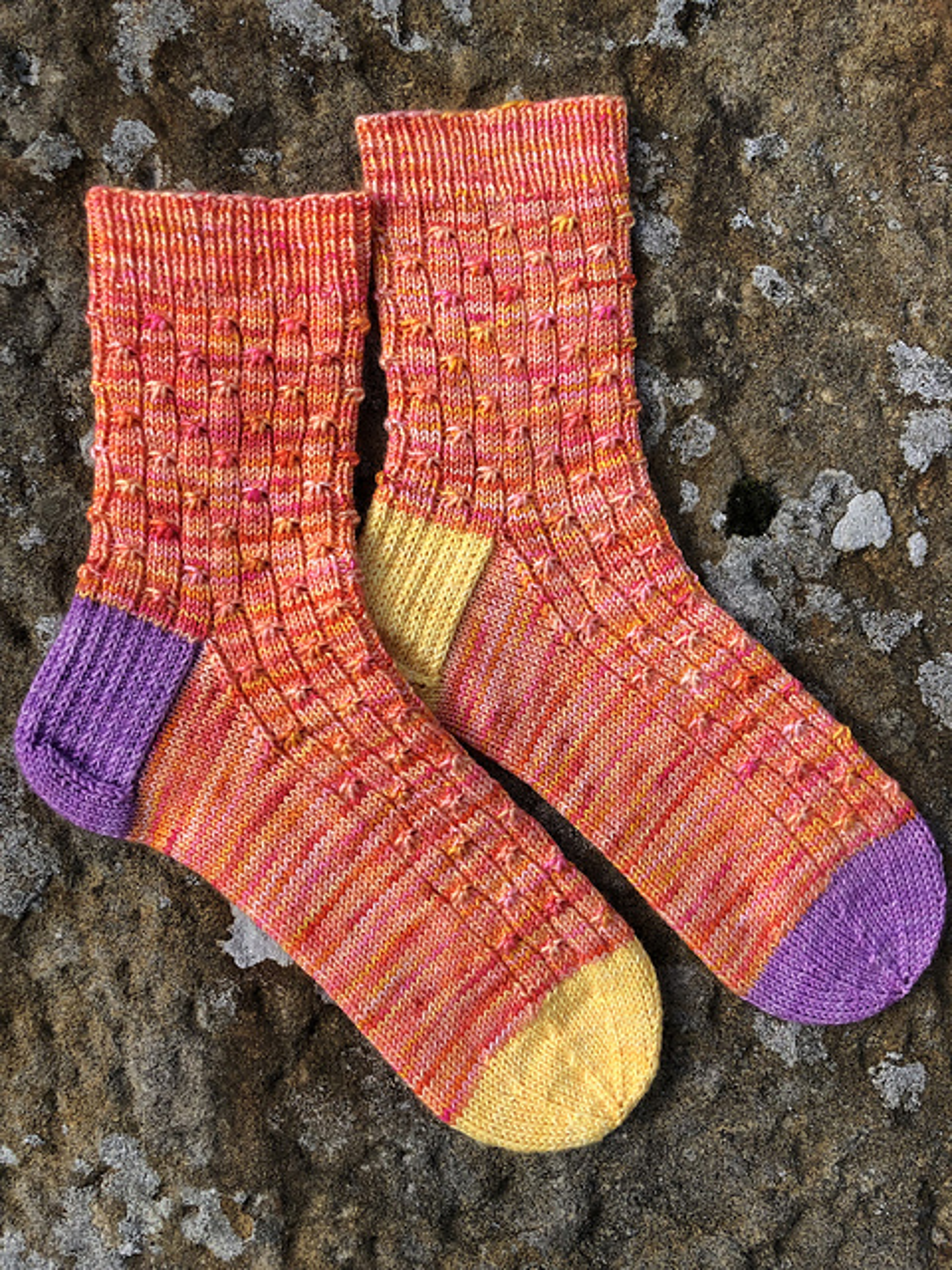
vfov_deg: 63.4
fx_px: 1027
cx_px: 476
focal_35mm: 28
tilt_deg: -60.9
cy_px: 635
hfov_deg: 49.7
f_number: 1.8
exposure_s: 1/1116
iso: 20
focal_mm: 3.99
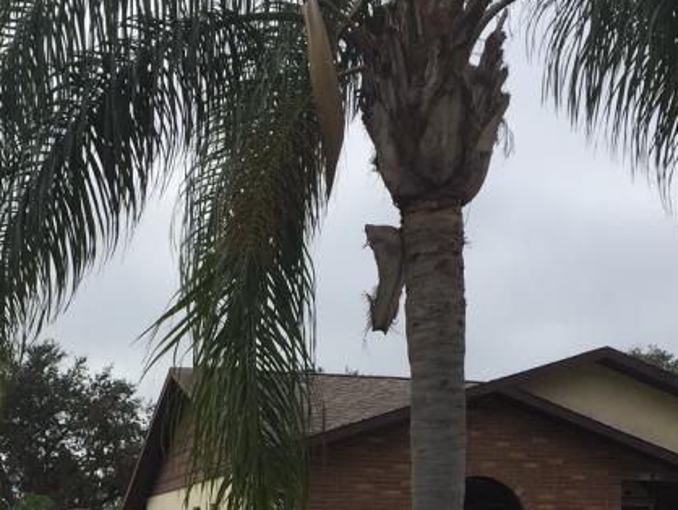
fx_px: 1391
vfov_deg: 19.5
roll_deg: -1.0
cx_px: 245
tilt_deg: -3.2
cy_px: 616
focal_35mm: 71
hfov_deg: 27.3
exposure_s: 1/1883
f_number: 2.2
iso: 32
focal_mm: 4.15
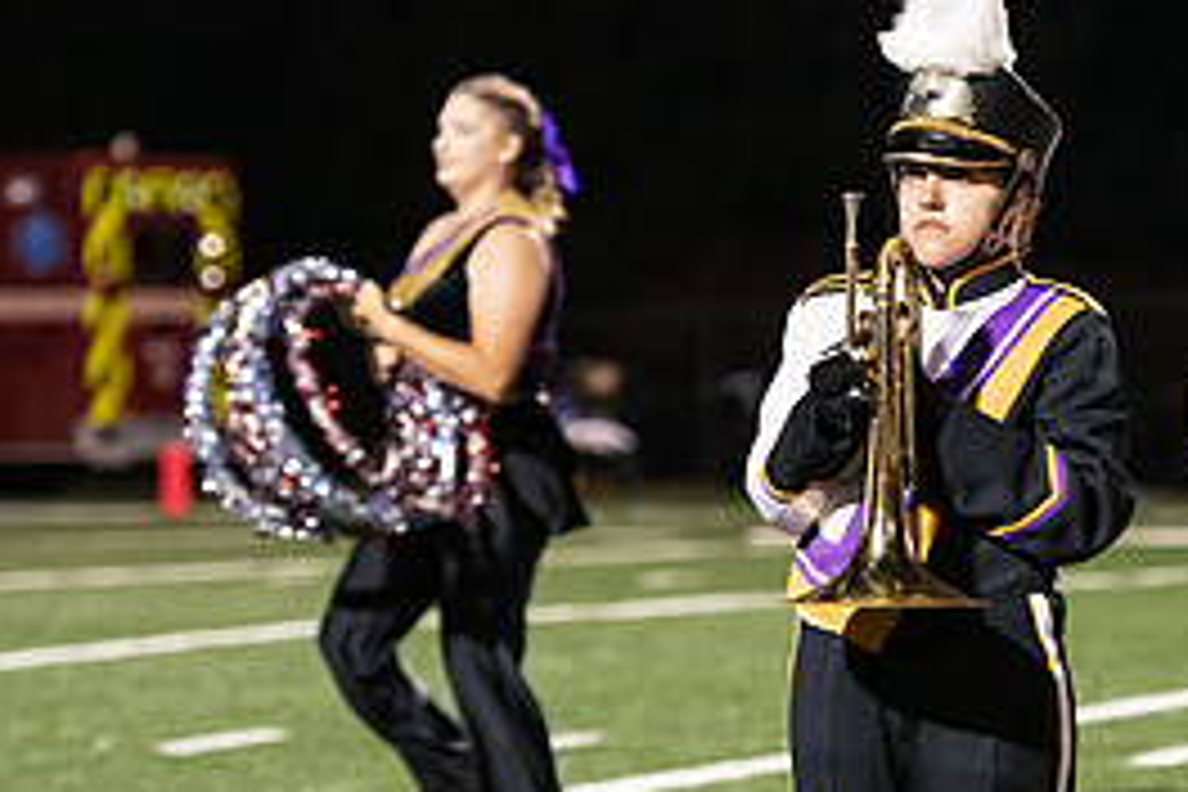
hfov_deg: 7.7
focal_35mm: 268
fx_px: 8843
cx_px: 940
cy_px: 461
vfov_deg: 5.1
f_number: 3.2
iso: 5000
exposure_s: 1/500
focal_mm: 122
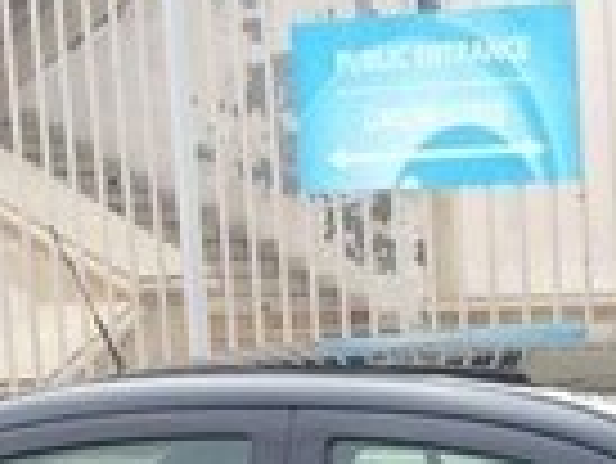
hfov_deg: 13.6
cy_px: 691
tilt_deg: -10.7
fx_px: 2494
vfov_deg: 10.3
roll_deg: +0.3
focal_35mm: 140
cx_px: 791
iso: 32
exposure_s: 1/175
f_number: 2.2
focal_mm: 4.15
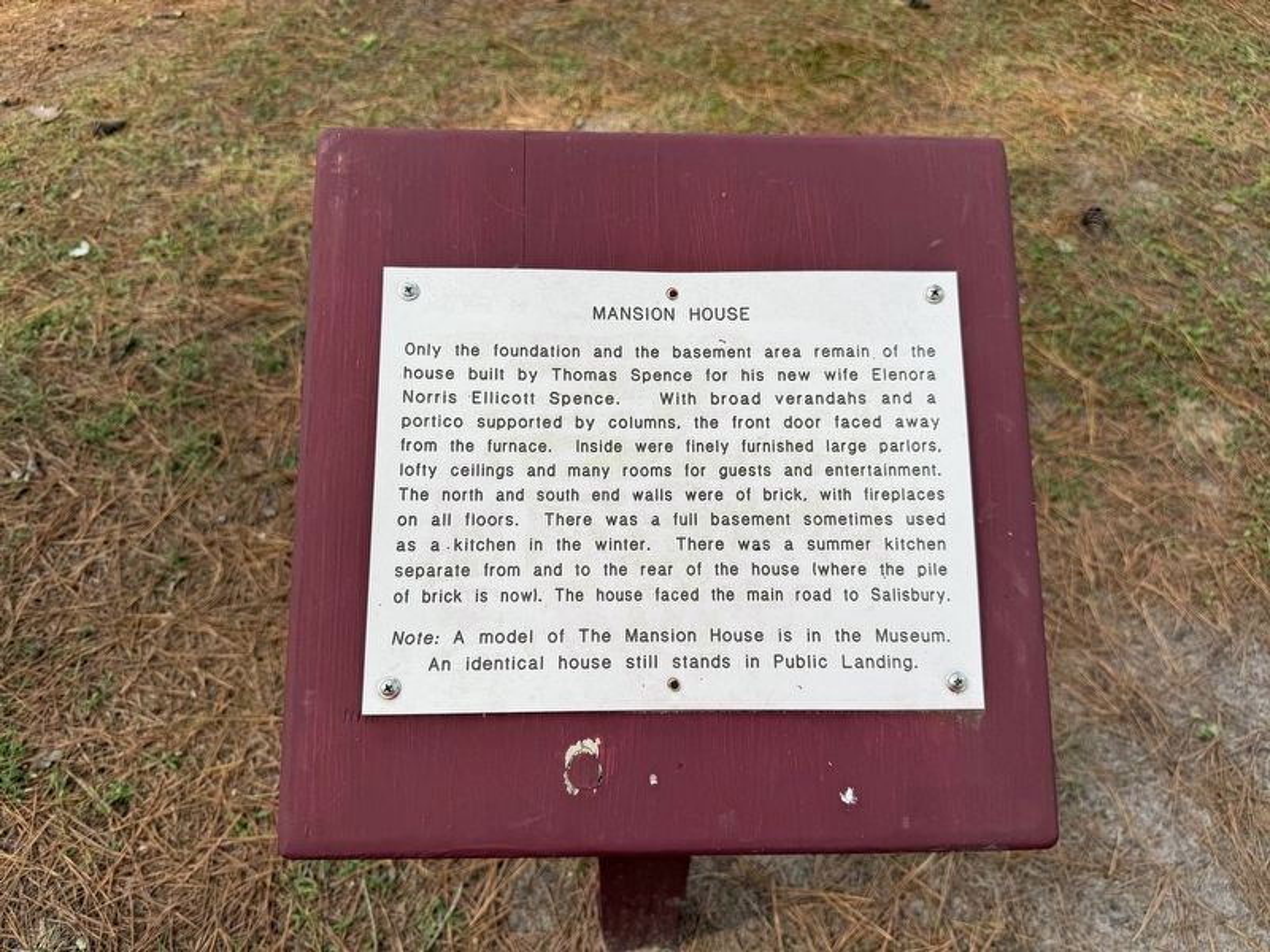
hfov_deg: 71.6
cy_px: 476
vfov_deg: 56.8
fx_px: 881
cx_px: 635
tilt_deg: -49.0
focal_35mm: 24
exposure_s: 1/722
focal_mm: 6.76
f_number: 1.78
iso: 80
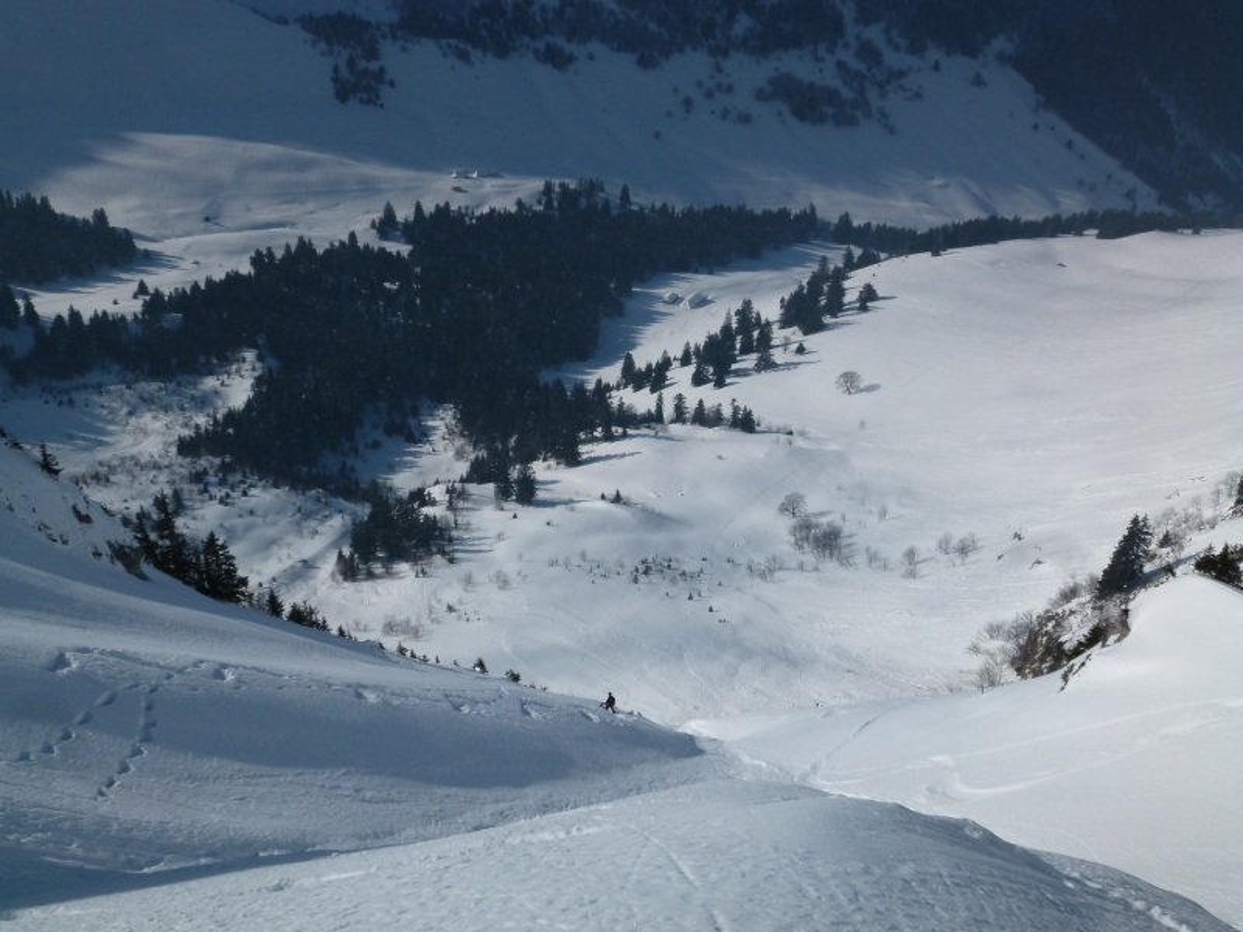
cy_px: 466
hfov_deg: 50.1
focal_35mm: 37
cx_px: 622
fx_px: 1329
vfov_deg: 38.7
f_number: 6.3
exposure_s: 1/1600
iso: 100
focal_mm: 6.5
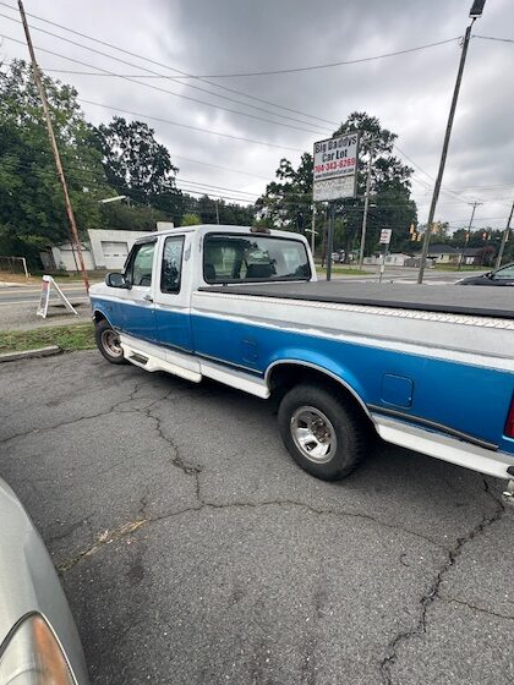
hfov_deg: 77.8
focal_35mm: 16
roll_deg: -0.3
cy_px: 389
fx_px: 317
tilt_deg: -22.9
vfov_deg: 93.9
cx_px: 288
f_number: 2.2
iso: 40
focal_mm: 2.22
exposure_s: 1/215
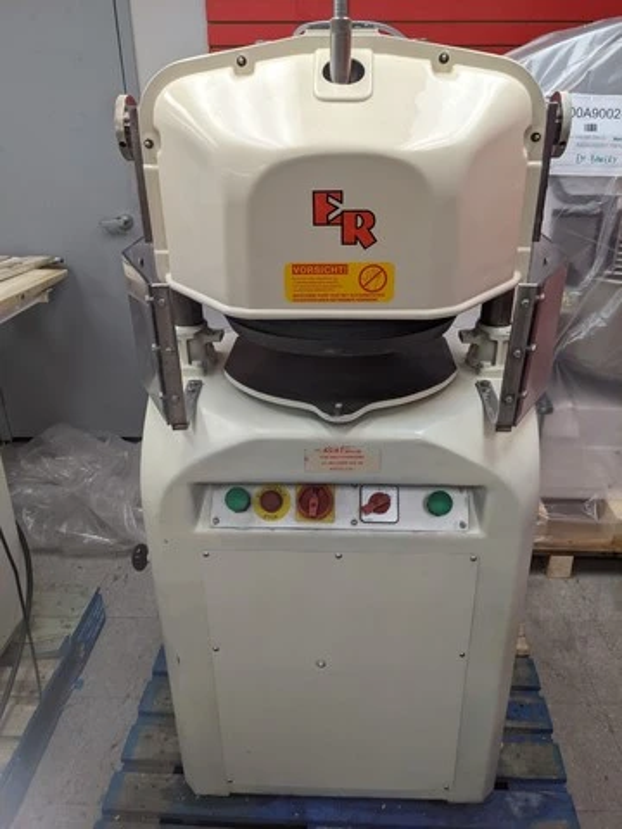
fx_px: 647
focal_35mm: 27
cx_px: 311
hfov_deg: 51.4
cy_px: 414
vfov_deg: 65.3
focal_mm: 4.38
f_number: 1.73
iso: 78
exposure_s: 1/60
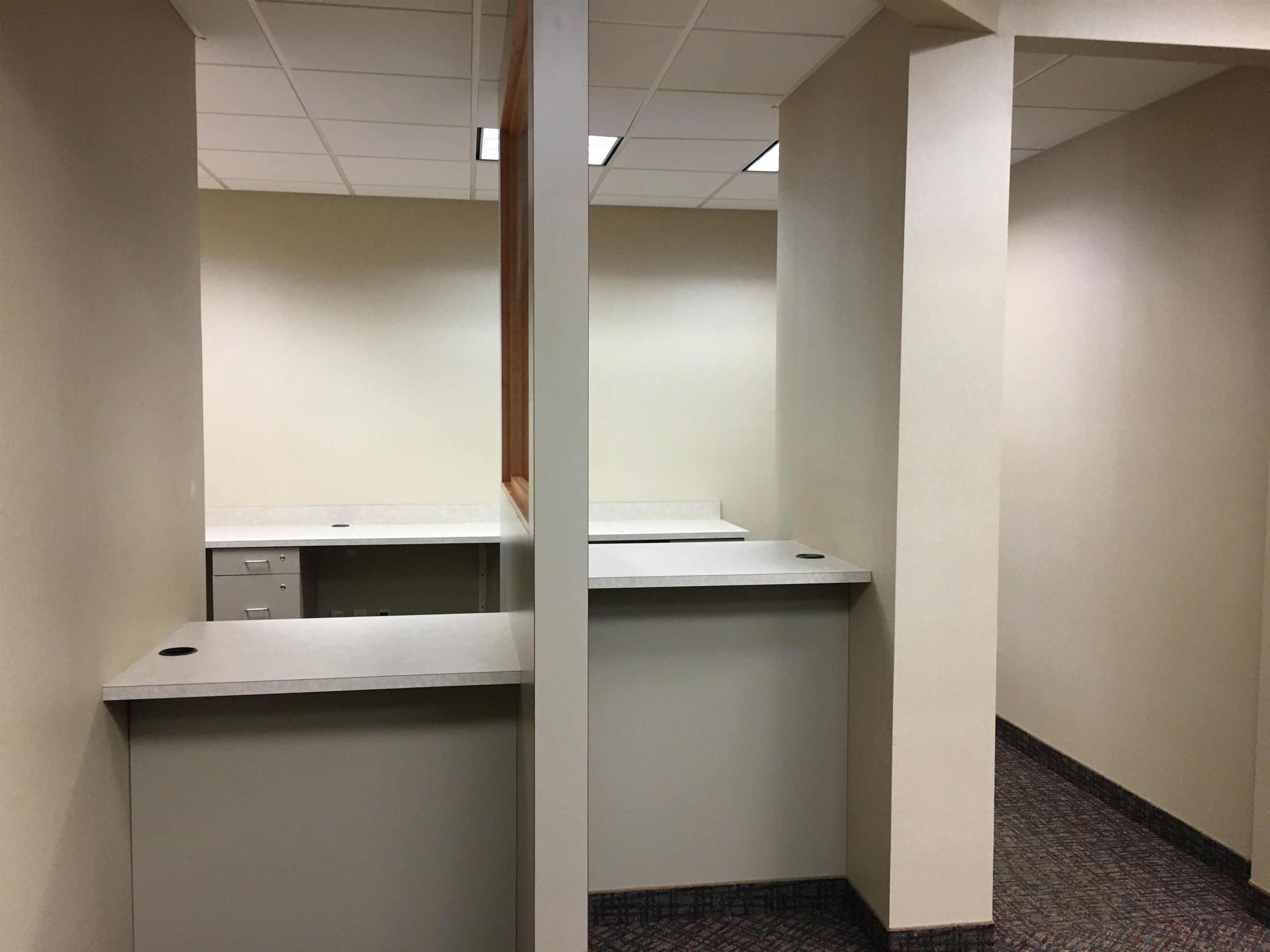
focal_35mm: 29
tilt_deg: -2.7
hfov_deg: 61.7
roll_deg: -0.4
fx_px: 1064
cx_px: 635
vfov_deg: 48.2
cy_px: 476
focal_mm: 4.15
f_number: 2.2
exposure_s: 1/30
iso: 100
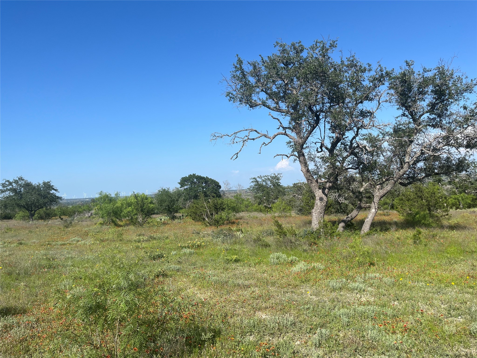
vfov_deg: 53.1
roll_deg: +2.4
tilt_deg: +1.8
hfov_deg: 67.3
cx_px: 238
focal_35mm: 26
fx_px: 358
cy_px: 179
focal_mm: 5.1
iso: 50
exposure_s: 1/3521
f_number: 1.6
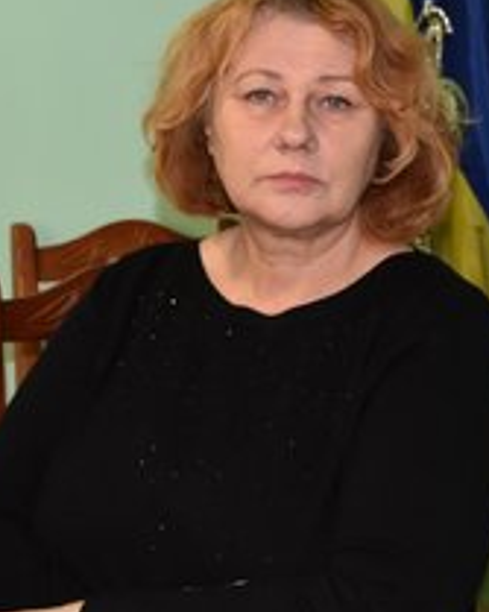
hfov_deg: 28.1
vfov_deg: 34.7
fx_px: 978
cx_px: 272
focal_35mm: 54
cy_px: 335
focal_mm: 20
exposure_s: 1/60
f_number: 3.5
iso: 800
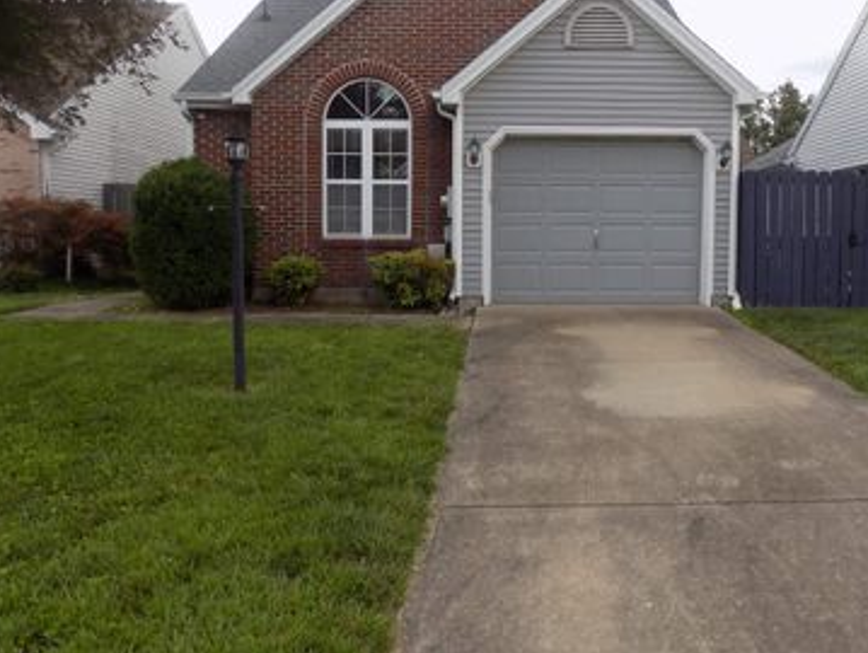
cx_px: 508
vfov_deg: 44.2
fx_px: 803
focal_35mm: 32
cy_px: 296
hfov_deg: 56.5
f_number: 3.1
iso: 80
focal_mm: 4
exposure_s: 1/400
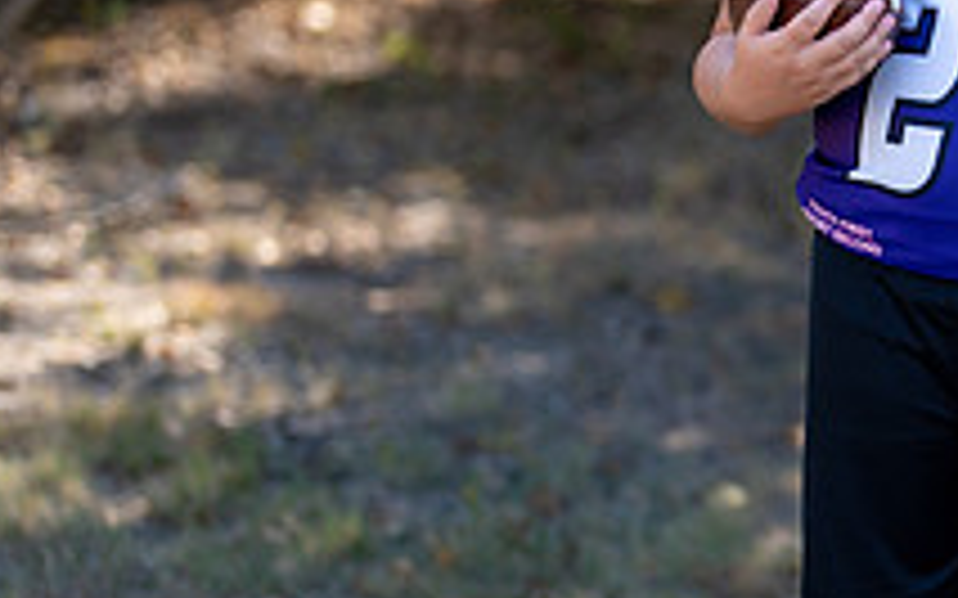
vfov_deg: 8.2
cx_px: 1138
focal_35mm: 159
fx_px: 4150
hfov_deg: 12.9
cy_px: 275
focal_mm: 50
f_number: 1.2
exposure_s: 1/2000
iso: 100
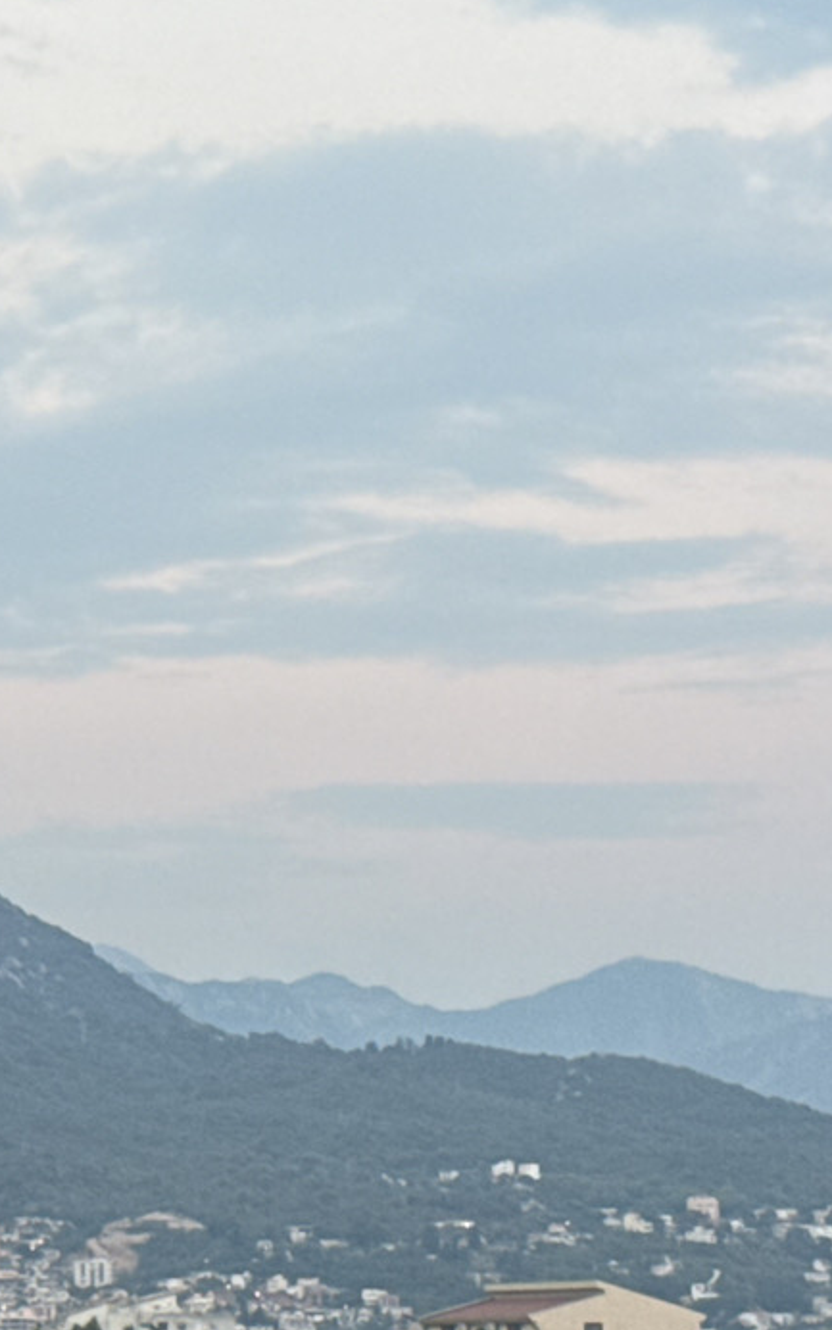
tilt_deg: +3.0
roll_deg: +0.6
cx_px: 357
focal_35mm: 147
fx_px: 5329
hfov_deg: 8.9
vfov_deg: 14.1
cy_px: 1074
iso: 64
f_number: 1.78
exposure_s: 1/50
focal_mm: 6.76
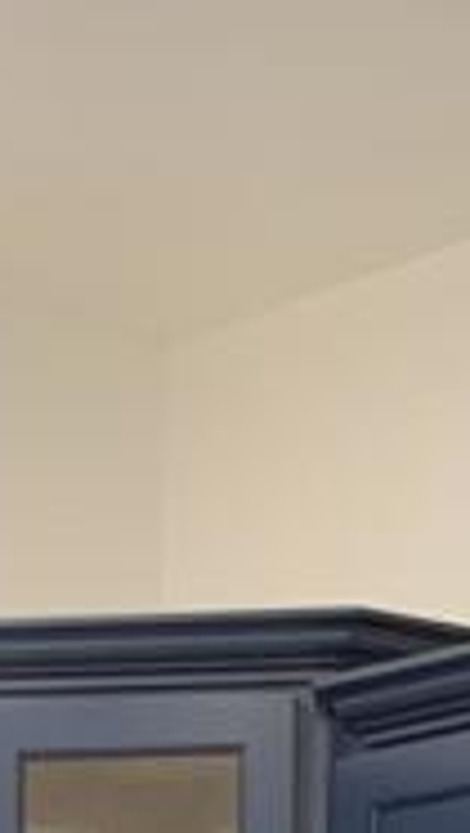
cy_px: 1679
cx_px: -22
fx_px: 3447
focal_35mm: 156
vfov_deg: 12.2
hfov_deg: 7.8
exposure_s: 1/60
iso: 320
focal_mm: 4.25
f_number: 1.8
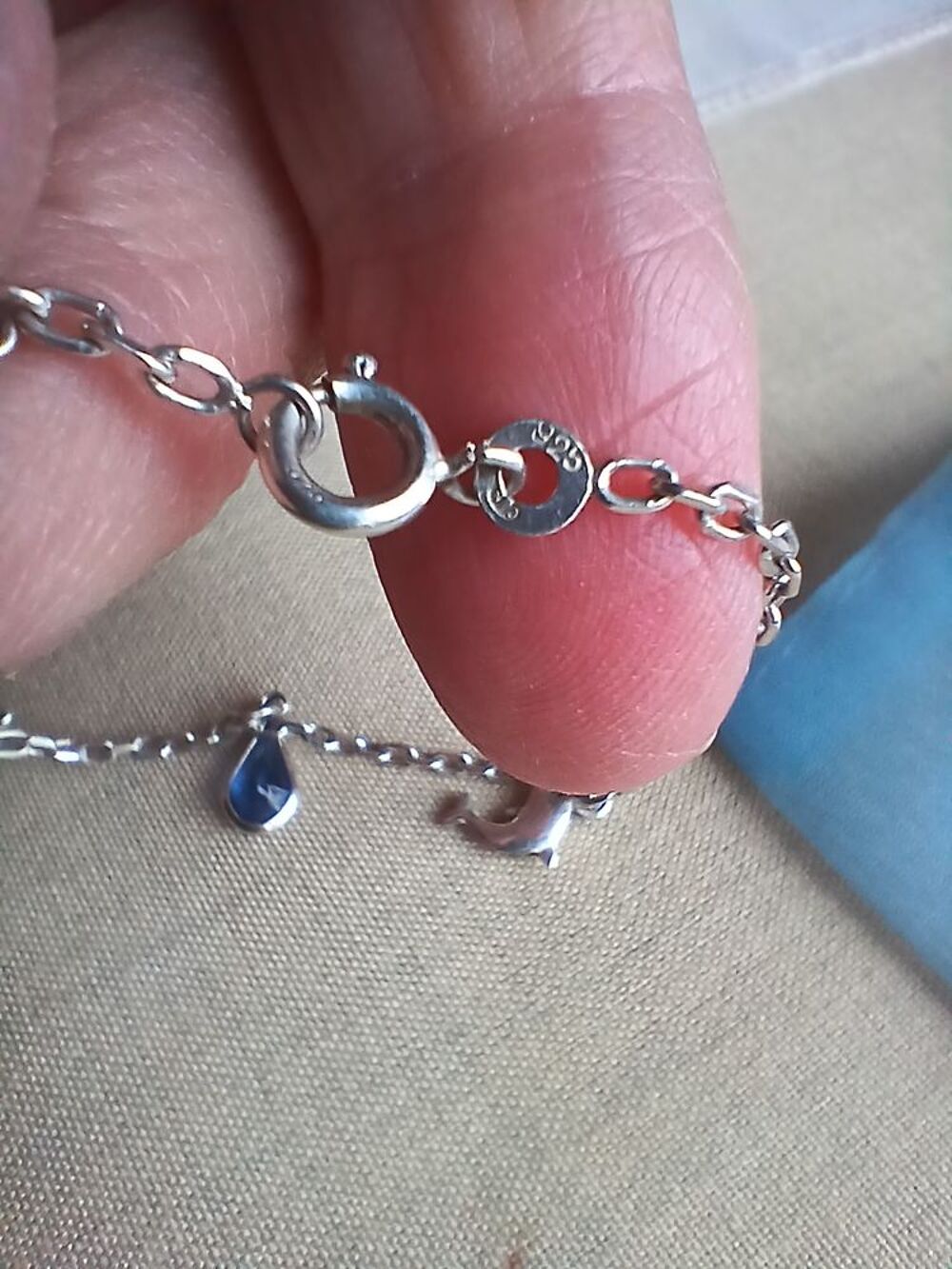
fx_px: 807
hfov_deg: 61.1
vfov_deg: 76.4
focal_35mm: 22
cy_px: 634
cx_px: 476
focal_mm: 1.77
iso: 200
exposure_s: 1/25
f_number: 2.4
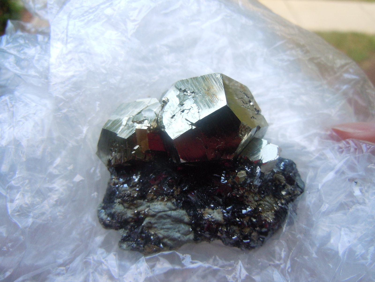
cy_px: 141
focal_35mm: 30
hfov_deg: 60.0
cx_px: 188
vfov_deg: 46.8
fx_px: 325
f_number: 3.5
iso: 400
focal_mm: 5.4
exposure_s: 1/60
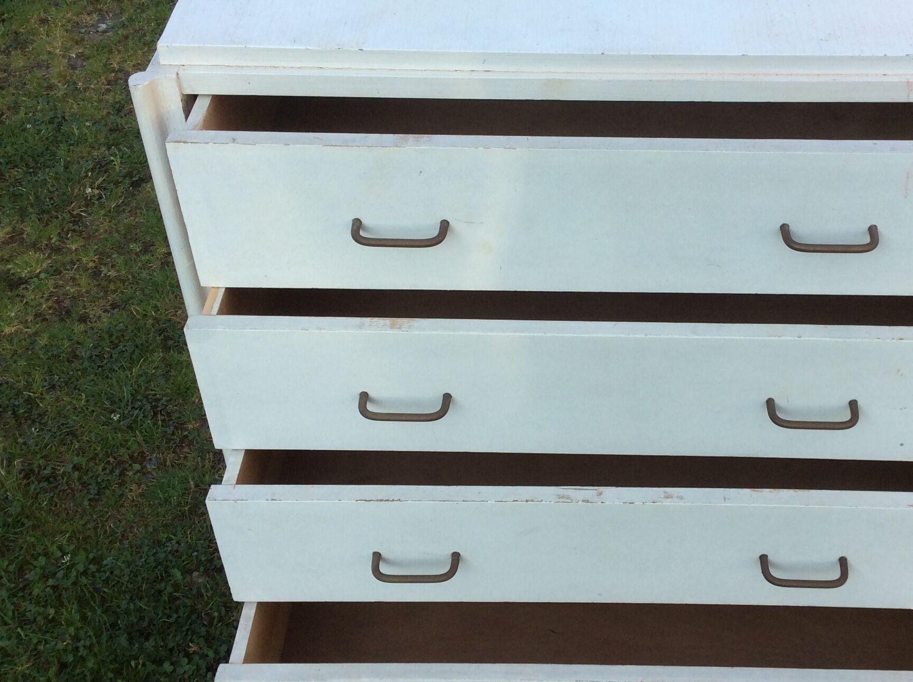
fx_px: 1264
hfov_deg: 39.4
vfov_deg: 30.1
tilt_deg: -40.9
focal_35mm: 48
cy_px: 287
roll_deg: +0.6
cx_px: 579
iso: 32
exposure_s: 1/371
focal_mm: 3.3
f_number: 2.4
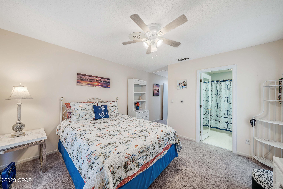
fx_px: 94
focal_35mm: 12
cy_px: 94
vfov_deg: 90.0
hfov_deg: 112.6
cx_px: 142
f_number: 5.6
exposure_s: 1/10
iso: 100
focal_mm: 12
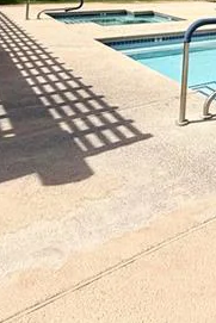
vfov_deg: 38.0
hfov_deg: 28.0
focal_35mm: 43
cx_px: 246
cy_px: -30
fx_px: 386
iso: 50
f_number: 2.2
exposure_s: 1/3125
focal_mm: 2.22
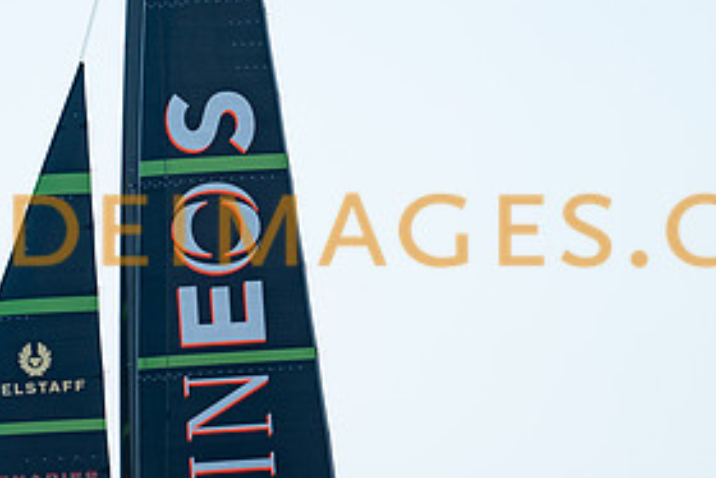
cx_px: 189
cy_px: 213
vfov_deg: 3.2
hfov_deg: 4.7
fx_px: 8636
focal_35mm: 434
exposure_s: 1/4000
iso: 100
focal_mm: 200
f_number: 2.8
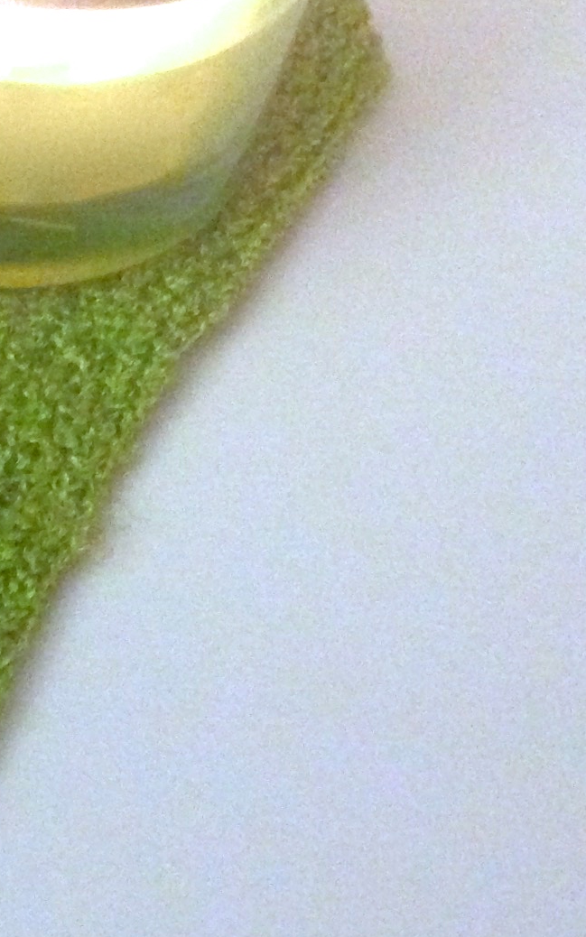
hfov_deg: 11.2
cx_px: -404
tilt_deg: -49.4
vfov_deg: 18.9
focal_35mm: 110
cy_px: 450
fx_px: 2810
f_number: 2.4
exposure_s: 1/15
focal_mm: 4.12
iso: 640
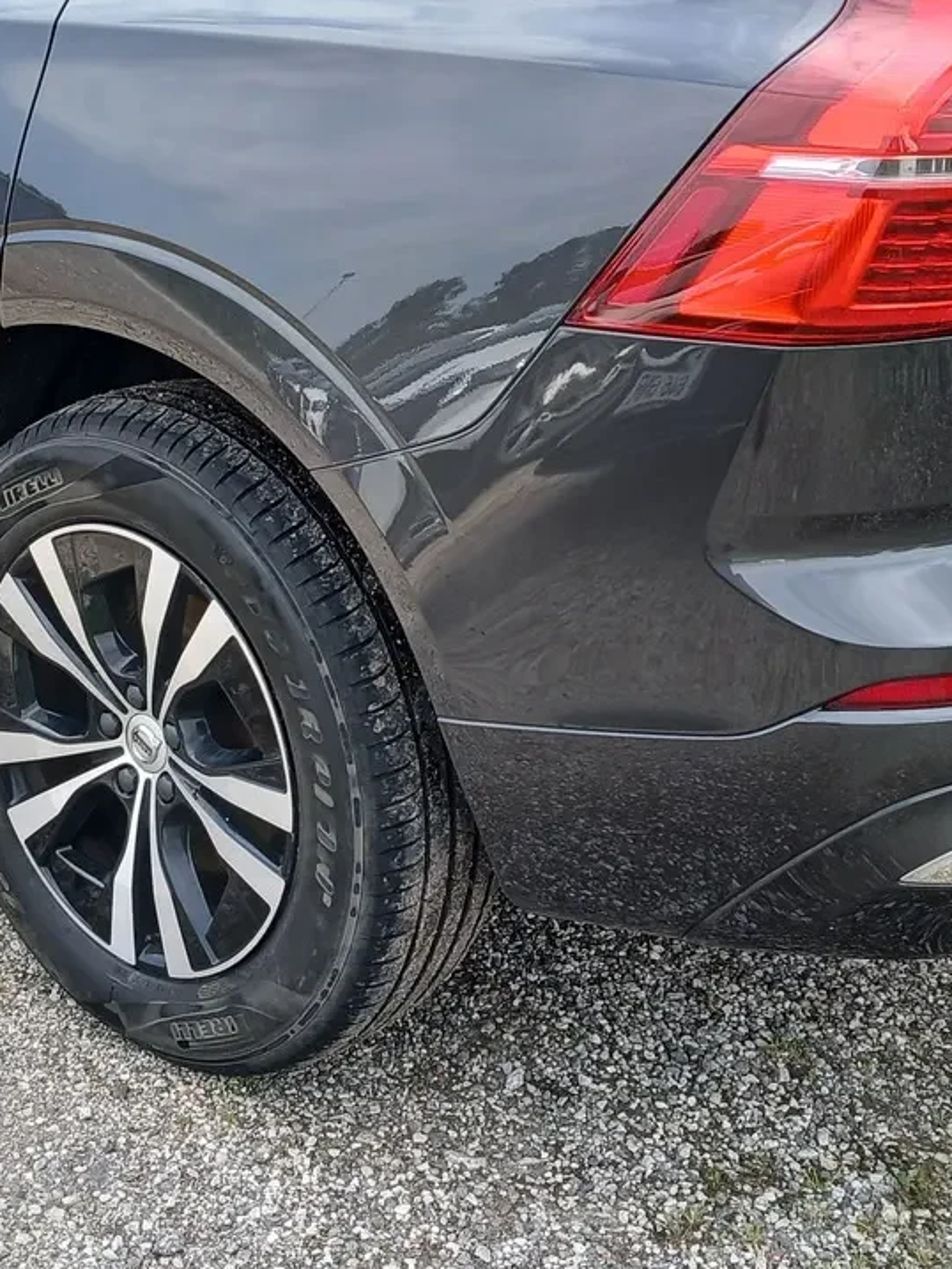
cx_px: 303
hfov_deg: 25.1
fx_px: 2126
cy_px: 432
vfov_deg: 33.0
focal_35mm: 58
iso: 20
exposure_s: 1/144
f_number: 1.8
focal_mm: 3.98
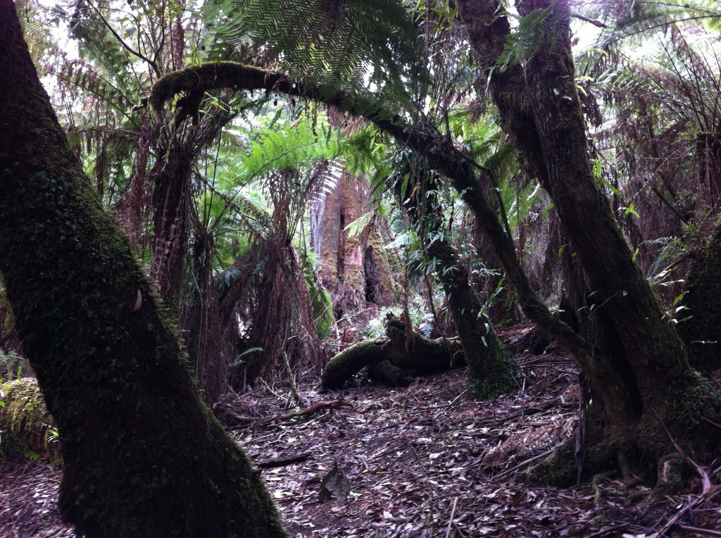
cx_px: 360
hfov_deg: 52.7
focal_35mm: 35
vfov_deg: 40.6
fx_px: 728
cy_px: 269
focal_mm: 3.85
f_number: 2.8
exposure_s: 1/40
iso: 80
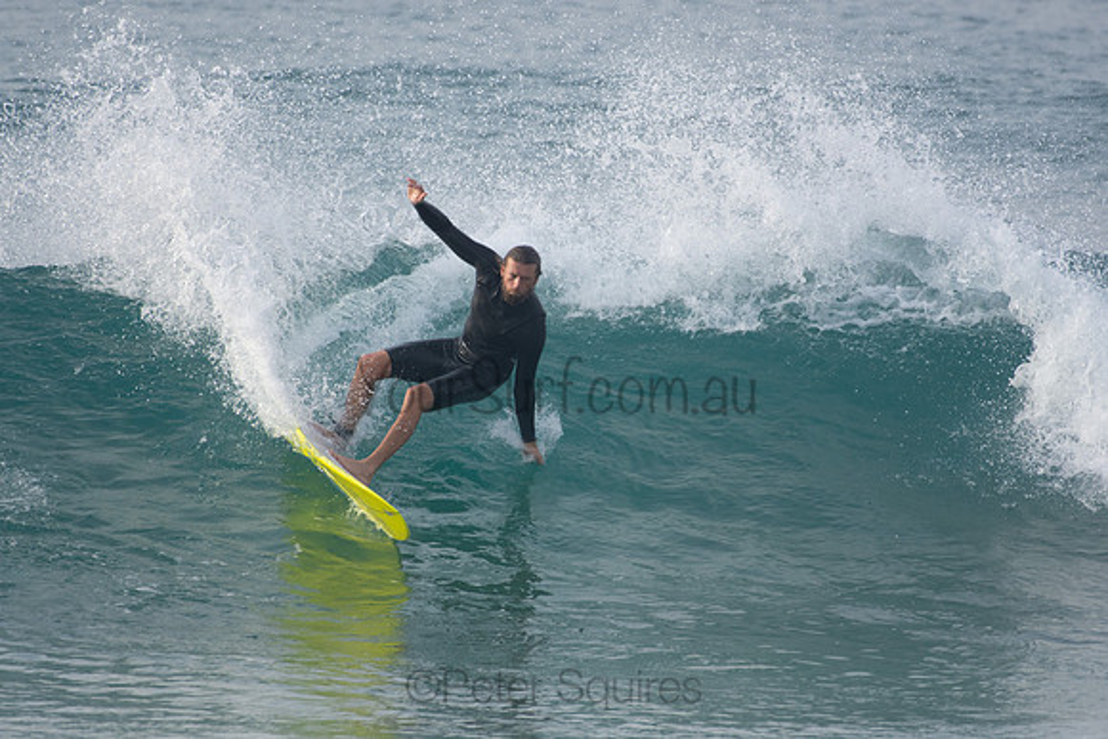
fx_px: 23088
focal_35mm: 750
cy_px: 370
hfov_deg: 2.7
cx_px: 554
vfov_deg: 1.8
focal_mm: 500
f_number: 5.6
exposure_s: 1/2000
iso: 640
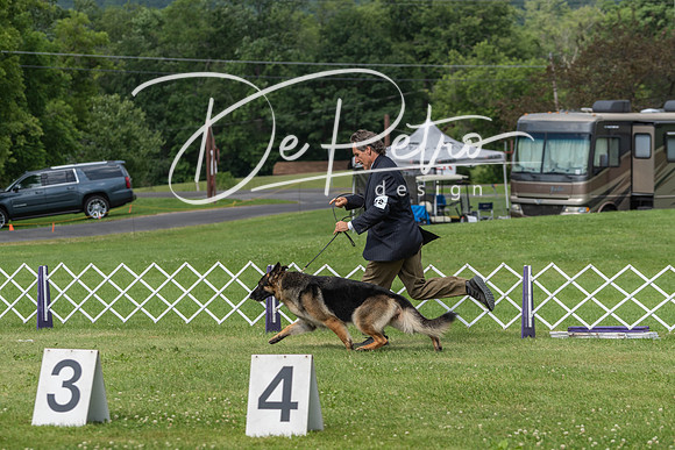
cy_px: 225
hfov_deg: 16.9
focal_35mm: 121
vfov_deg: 11.3
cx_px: 338
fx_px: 2274
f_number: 5.6
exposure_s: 1/800
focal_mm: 117
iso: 320
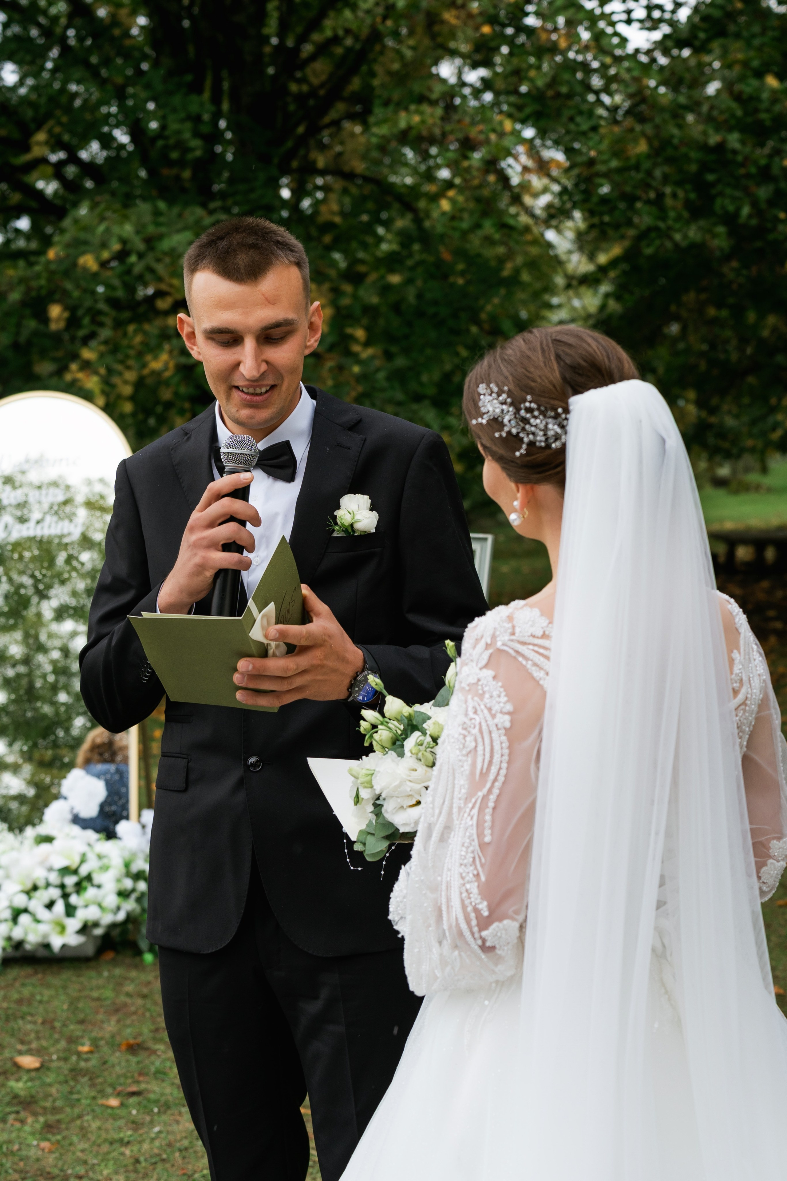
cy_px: 590
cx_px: 394
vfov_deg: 32.9
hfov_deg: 22.3
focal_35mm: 61
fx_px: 2000
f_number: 3.5
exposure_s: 1/640
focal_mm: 41
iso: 125
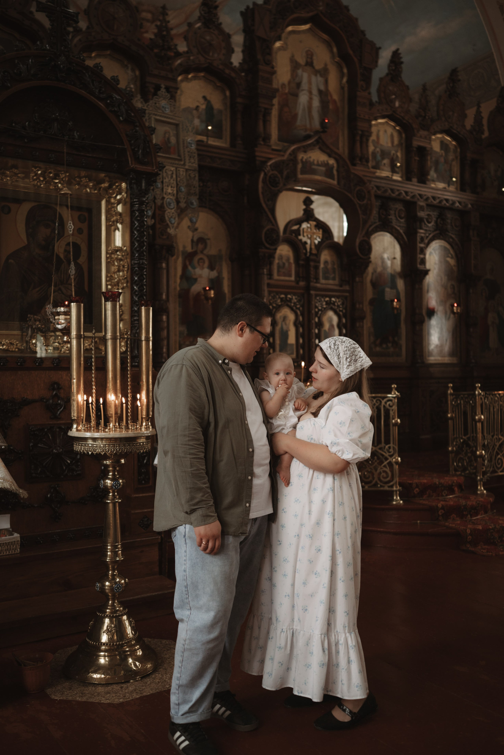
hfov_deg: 37.9
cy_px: 378
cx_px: 252
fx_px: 734
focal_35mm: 35
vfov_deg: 54.4
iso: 500
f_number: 2.2
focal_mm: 35
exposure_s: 1/320
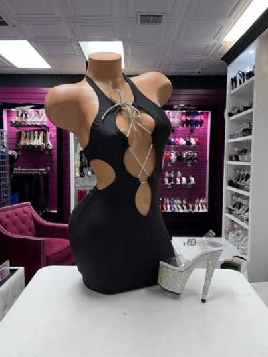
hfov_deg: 48.2
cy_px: 184
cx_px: 136
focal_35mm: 29
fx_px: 300
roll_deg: +0.0
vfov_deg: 61.7
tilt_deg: -4.7
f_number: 1.5
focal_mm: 5.7
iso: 100
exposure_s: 1/60
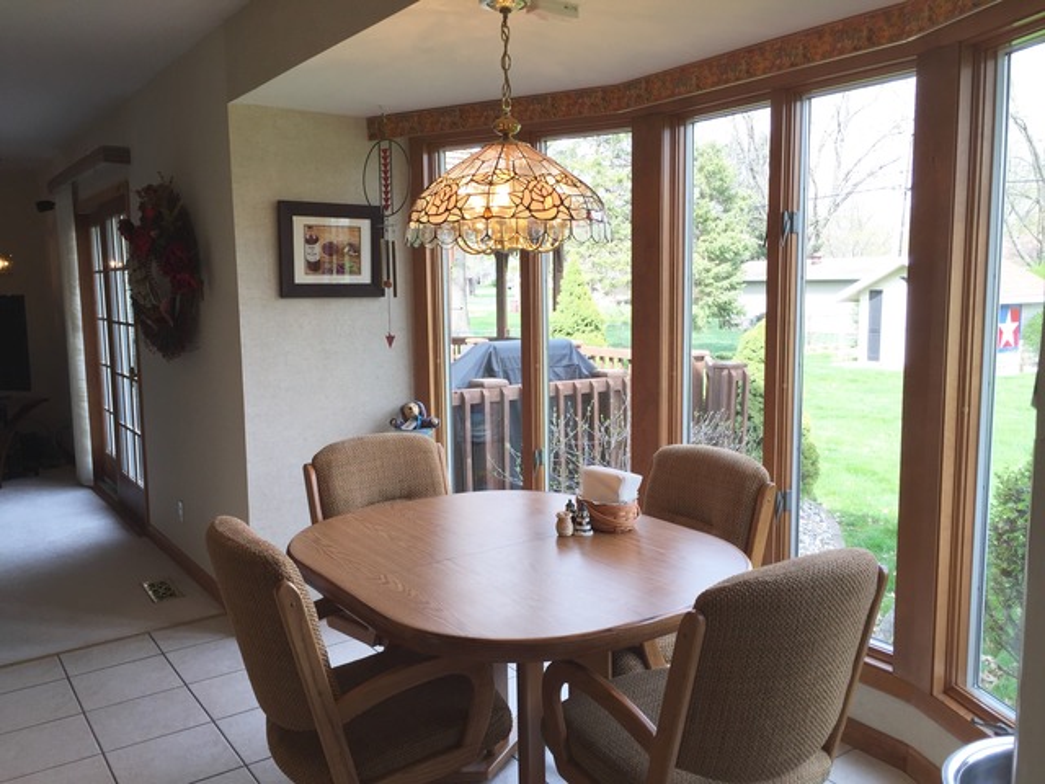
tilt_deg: -7.7
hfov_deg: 61.7
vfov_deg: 48.2
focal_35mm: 29
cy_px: 392
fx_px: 875
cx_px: 522
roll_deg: +0.8
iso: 32
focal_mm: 4.15
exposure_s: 1/130
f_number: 2.2
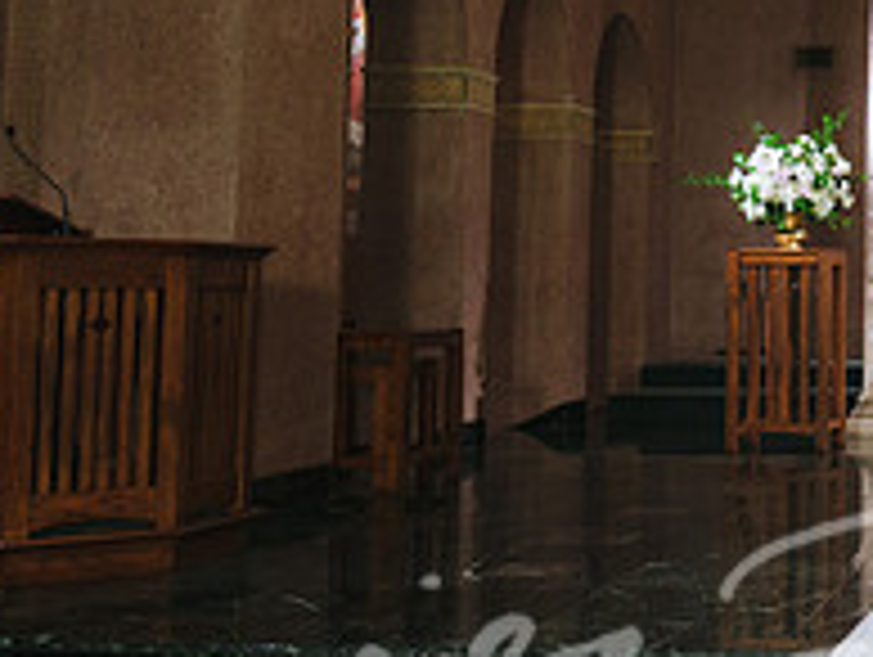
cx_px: 1166
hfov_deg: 24.3
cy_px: 164
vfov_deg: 21.2
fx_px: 1742
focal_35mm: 69
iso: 1250
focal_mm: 24
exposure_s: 1/250
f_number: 4
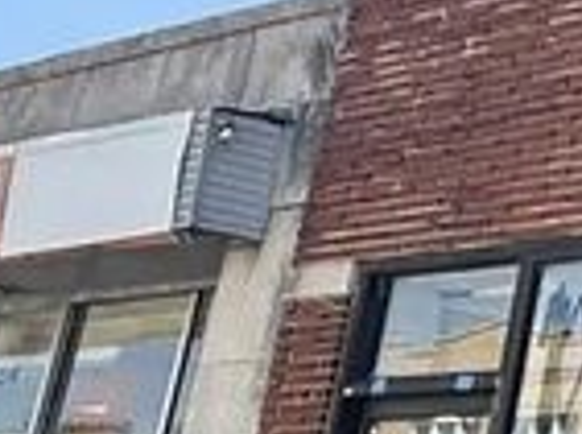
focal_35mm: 102
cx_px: 1325
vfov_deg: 14.4
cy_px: 120
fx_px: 1711
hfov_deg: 14.3
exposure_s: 1/531
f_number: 2.2
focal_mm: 2.22
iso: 50
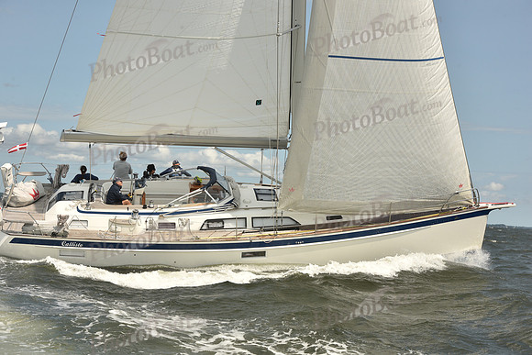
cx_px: 266
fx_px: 1035
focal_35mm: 70
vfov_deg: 19.5
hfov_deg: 28.8
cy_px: 178
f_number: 10
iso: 250
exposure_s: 1/800
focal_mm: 70
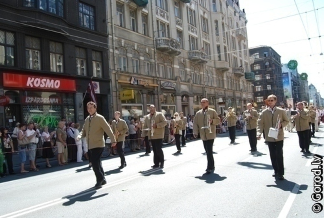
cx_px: 162
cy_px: 109
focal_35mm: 28
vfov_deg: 45.9
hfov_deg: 64.4
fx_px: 257
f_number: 5.6
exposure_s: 1/125
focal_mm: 19
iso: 100
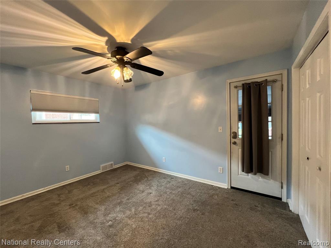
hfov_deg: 106.2
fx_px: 124
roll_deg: +2.1
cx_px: 166
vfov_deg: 89.9
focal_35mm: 13
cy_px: 124
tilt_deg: -1.0
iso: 250
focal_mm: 1.57
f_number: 1.8
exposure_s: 1/60
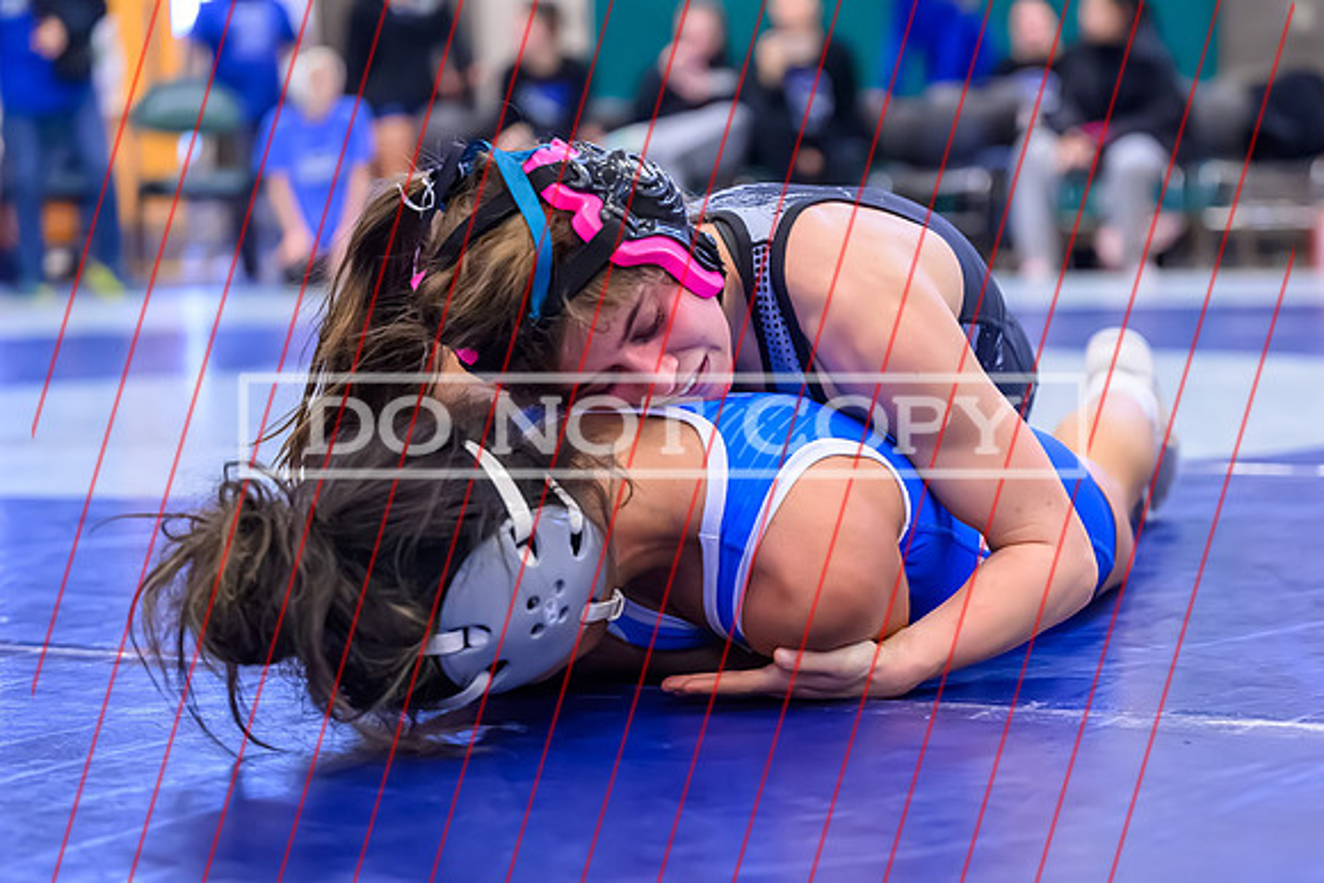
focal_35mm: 87
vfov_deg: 15.7
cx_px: 800
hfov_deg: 23.3
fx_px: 3203
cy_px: 447
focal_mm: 70
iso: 10000
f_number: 2.8
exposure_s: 1/640
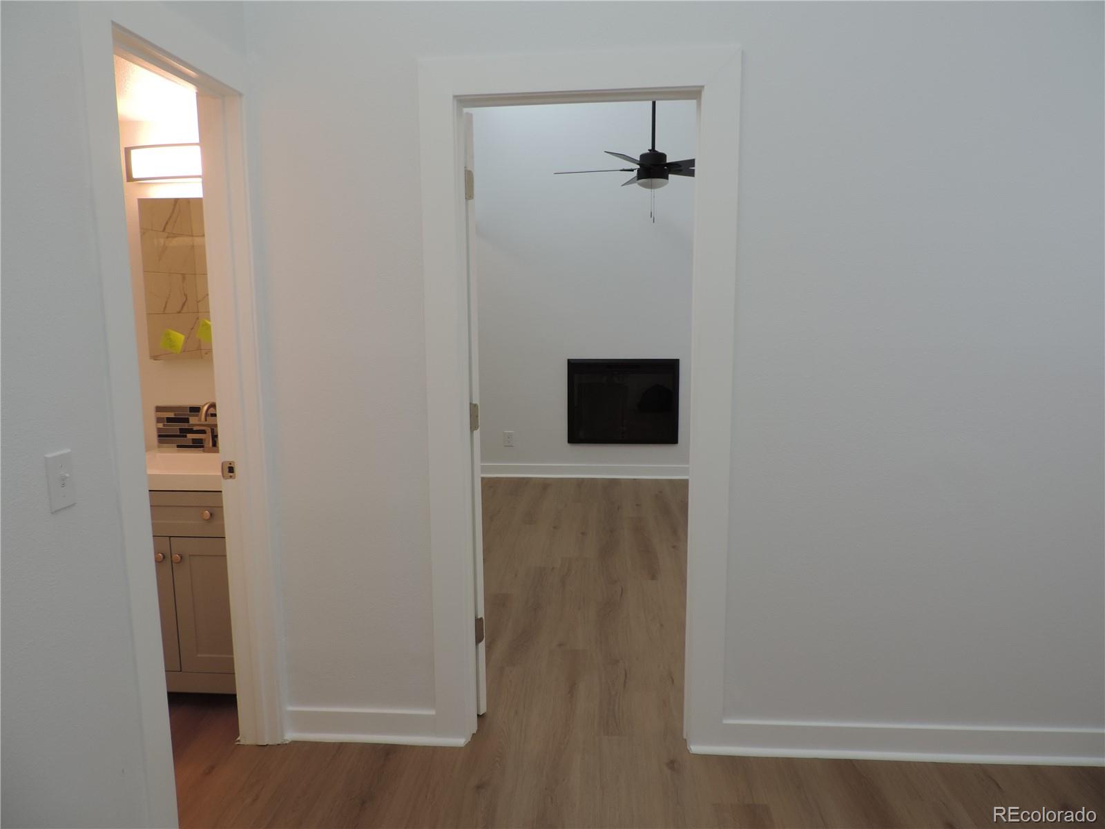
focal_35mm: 24
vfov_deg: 56.8
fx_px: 766
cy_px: 414
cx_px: 552
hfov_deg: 71.6
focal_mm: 4.3
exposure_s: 1/40
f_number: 3
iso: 80
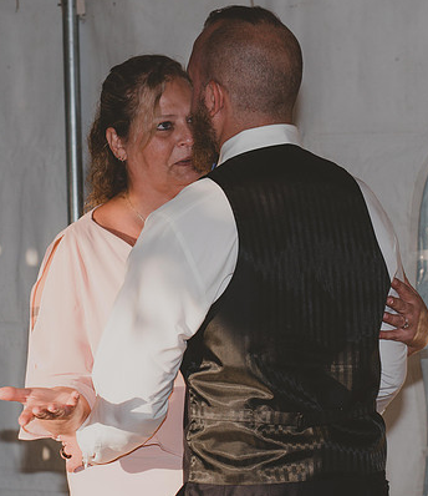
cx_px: 86
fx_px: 3177
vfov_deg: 8.9
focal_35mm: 210
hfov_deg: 7.7
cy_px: 254
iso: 100
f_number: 7.1
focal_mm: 85
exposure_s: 1/200
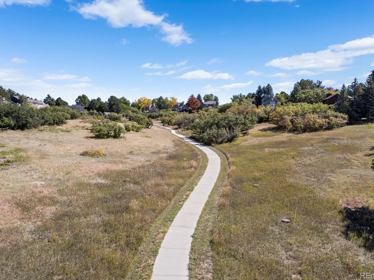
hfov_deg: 71.6
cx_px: 191
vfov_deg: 56.8
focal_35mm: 24
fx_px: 259
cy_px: 140
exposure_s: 1/2000
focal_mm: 8.38
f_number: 2.8
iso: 140
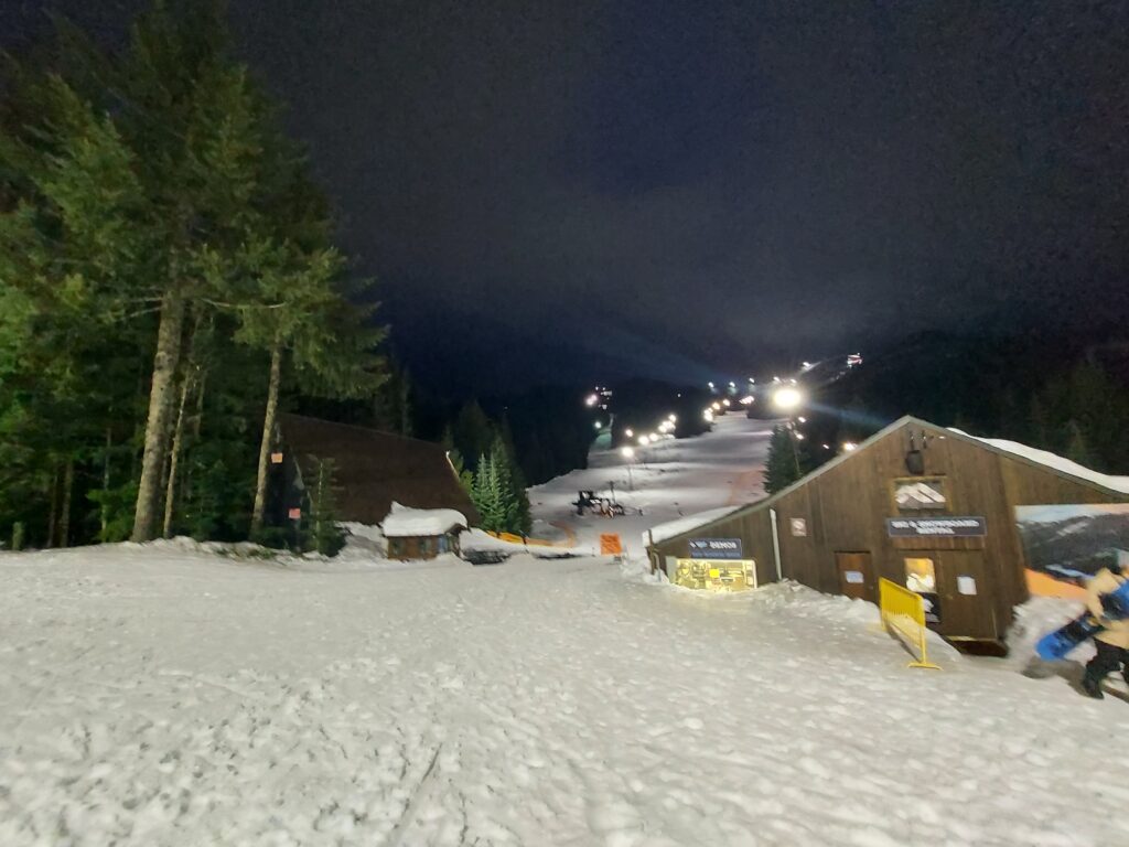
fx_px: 424
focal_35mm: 13
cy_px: 424
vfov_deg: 89.9
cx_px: 564
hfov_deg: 106.2
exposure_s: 1/24
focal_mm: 1.74
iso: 500
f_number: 2.2
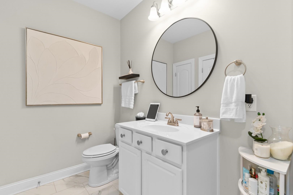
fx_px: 130
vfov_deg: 73.7
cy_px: 98
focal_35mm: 16
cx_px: 146
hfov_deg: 96.7
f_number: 4.8
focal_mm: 11
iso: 100
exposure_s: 1/8
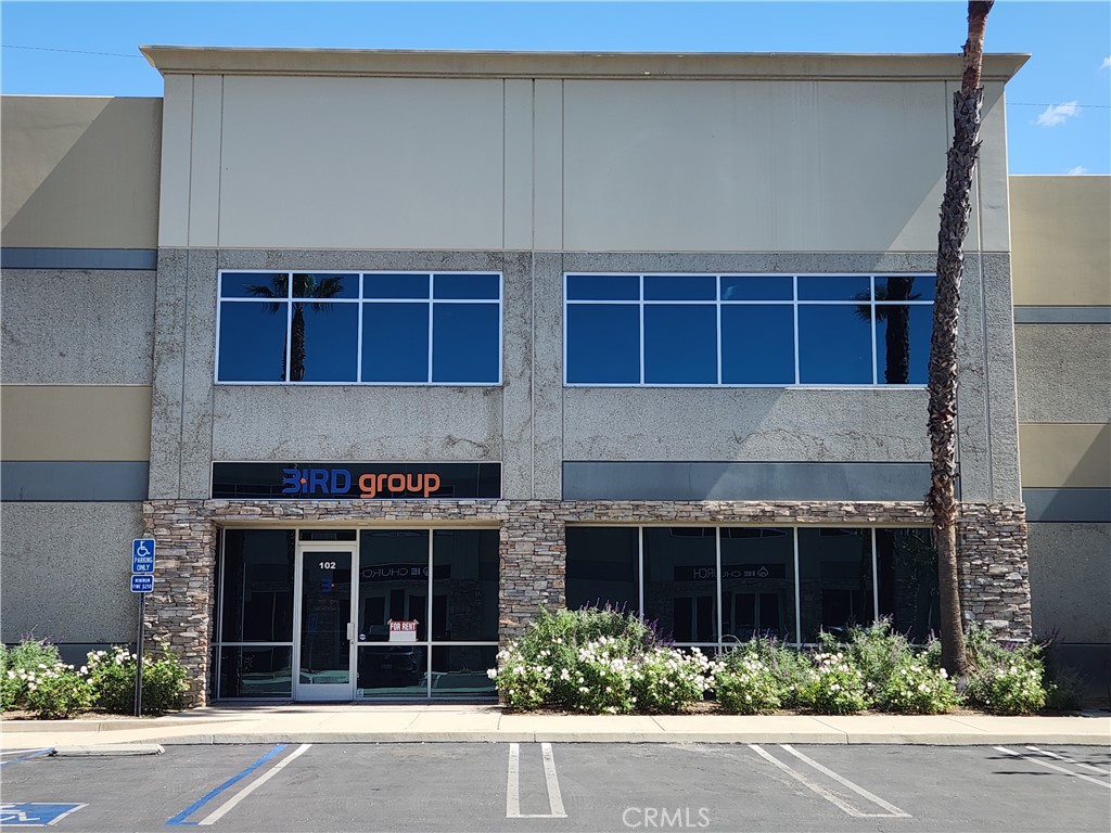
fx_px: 738
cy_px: 416
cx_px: 556
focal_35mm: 23
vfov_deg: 58.9
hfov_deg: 73.9
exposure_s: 1/895
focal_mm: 5.4
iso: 20
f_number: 1.8
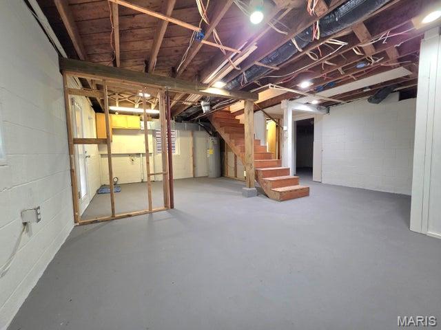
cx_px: 220
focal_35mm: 13
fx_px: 166
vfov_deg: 89.9
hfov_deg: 106.2
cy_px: 165
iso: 400
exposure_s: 1/60.2
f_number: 1.9
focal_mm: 2.2
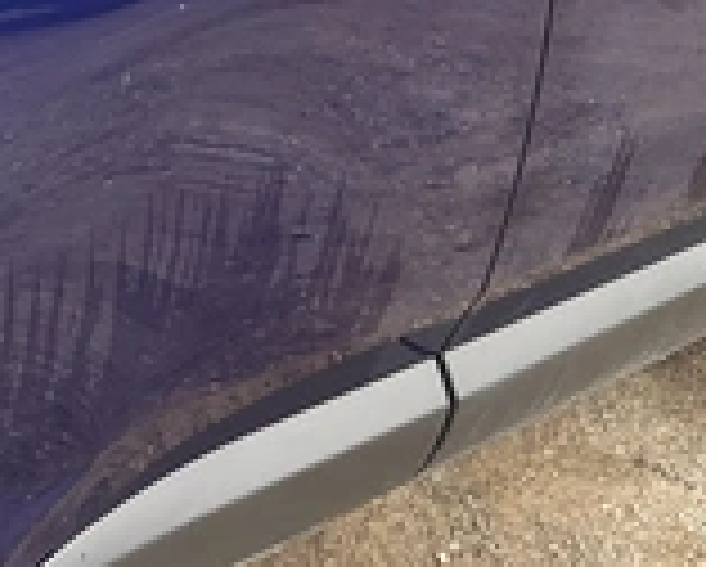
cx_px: -45
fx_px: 1506
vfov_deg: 20.9
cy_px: 58
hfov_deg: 24.8
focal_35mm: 72
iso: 50
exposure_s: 1/122
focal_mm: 3
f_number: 1.8
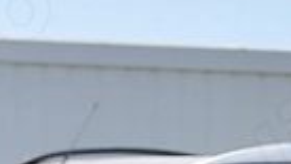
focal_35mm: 362
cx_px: 563
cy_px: 719
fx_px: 2796
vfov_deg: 3.2
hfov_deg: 5.8
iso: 50
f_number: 1.65
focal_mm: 6.19
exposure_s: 1/787
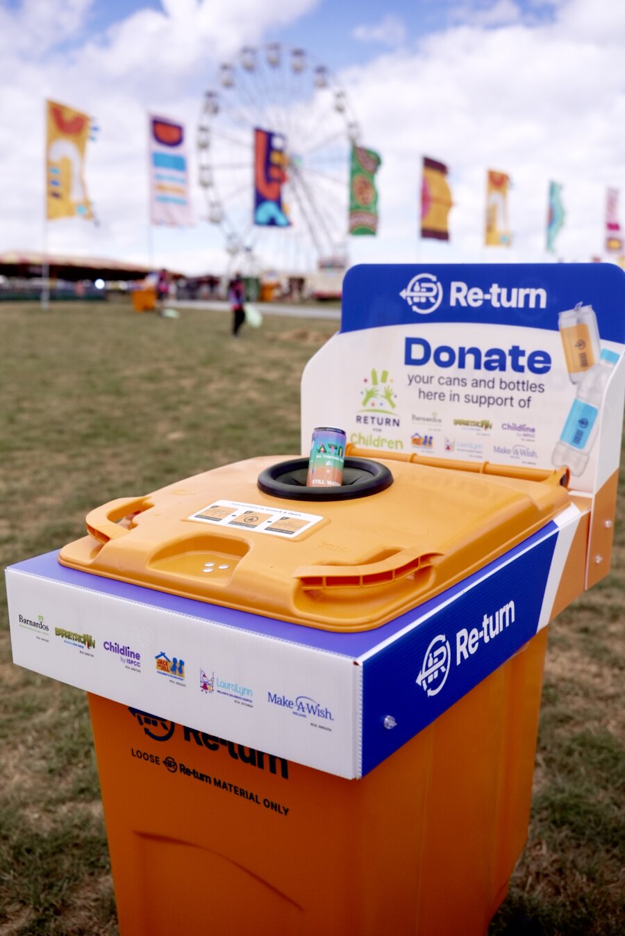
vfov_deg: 54.4
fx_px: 910
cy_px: 468
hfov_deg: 37.9
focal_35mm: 35
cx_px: 312
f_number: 2.8
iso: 1000
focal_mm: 35
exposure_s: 1/400
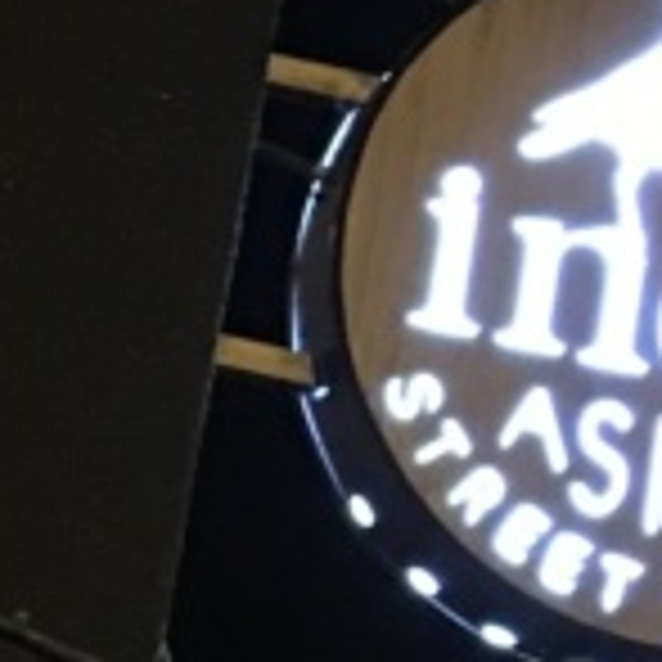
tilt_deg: +9.1
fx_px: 3873
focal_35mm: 179
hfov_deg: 9.0
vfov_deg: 9.5
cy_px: 1022
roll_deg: -11.5
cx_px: -775
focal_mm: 4.15
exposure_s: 1/4
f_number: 2.2
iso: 80
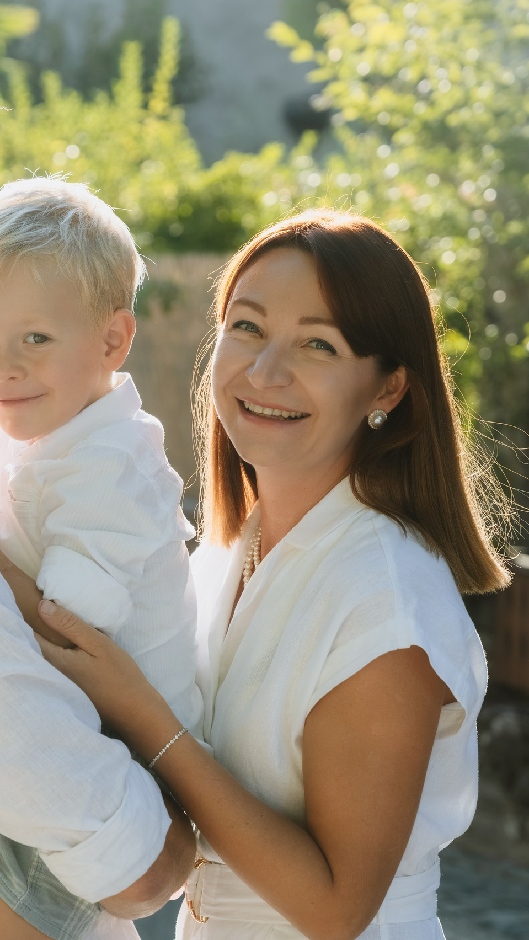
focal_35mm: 107
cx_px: 98
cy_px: 470
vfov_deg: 20.0
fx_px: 2667
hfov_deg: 11.3
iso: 400
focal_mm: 68
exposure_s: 1/1600
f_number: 4.5
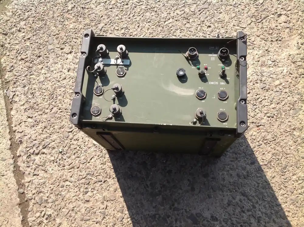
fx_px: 307
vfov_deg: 40.6
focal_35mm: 35
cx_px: 152
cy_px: 114
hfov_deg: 52.7
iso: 50
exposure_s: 1/756
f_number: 2.4
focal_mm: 4.28
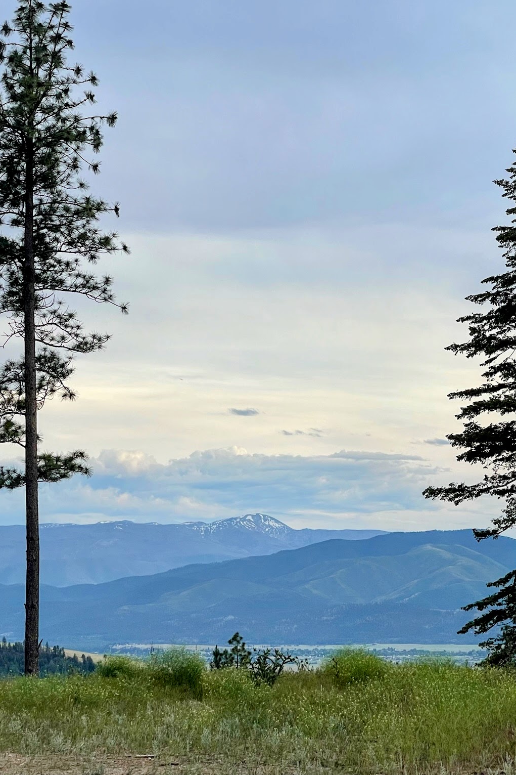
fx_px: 1914
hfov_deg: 15.4
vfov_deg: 22.9
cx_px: 223
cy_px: 387
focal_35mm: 89
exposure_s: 1/233
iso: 20
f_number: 2.2
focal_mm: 7.5
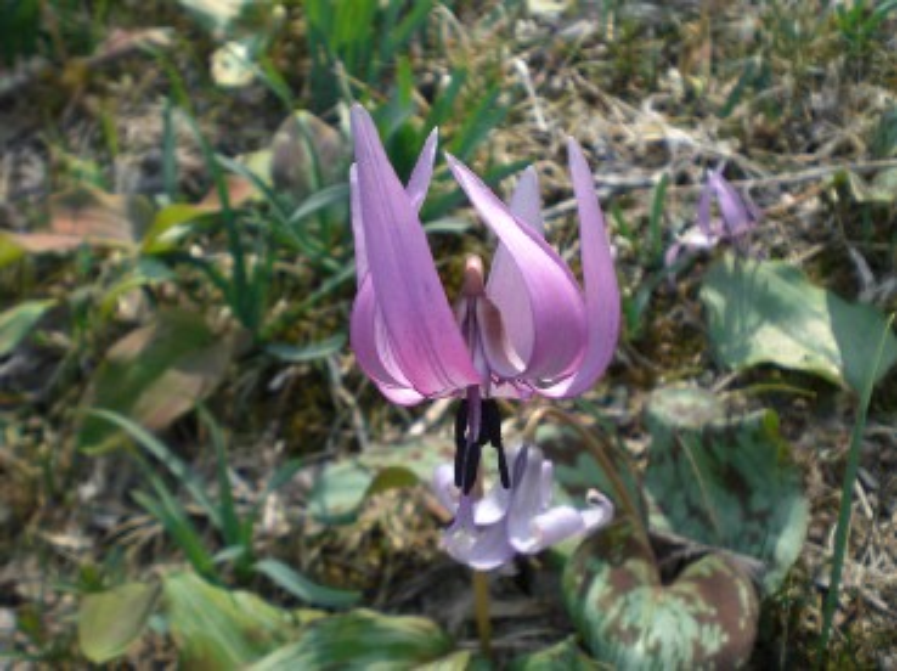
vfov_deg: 37.7
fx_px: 984
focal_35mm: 38
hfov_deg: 49.0
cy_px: 336
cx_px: 448
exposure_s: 1/160
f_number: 3.1
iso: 50
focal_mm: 6.3
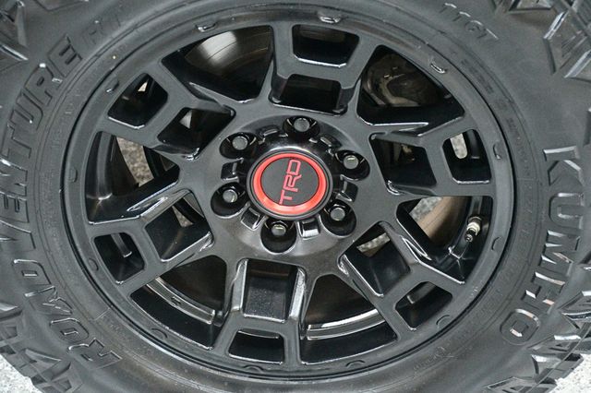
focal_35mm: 72
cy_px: 196
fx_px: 1181
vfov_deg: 18.9
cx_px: 296
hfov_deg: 28.1
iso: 10000
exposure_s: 1/60
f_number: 4.5
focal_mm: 48
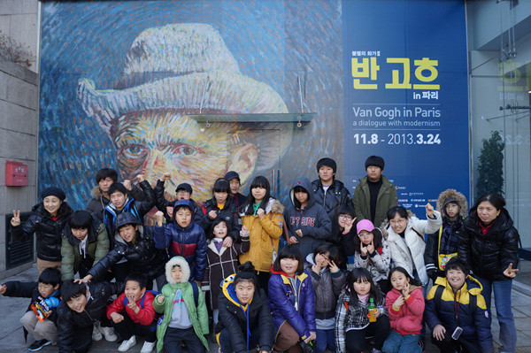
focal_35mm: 27
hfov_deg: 67.4
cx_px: 266
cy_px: 176
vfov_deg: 47.9
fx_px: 398
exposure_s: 1/80
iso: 100
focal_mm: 18
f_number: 4.5
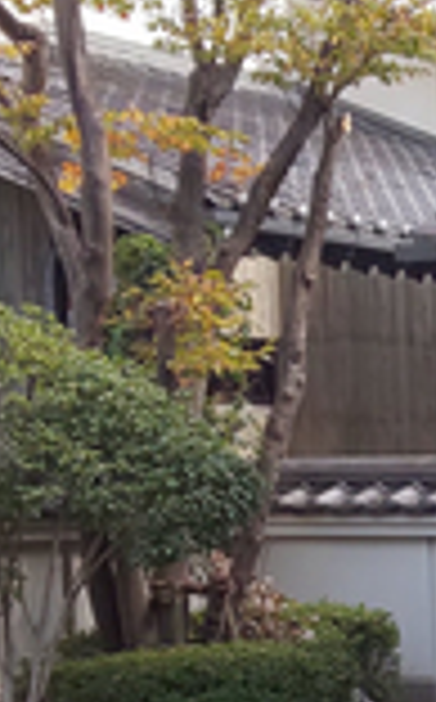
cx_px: 984
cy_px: 698
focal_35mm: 109
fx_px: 2080
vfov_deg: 18.6
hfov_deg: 10.6
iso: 33
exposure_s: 1/100
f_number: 1.94
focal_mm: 3.45
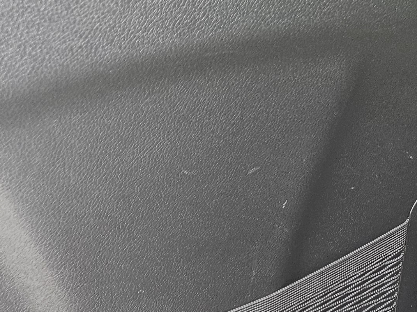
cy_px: 235
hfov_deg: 19.0
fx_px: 1036
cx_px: 684
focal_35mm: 86
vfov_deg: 17.1
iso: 320
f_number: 1.8
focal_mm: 5.4
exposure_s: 1/120
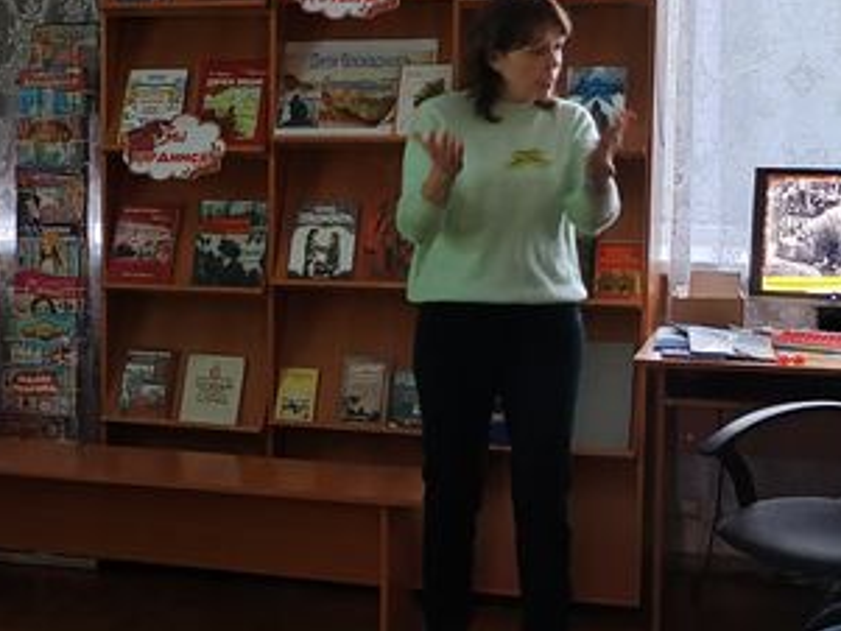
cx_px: -70
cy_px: 299
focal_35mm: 86
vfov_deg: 17.2
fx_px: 2090
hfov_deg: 21.6
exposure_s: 1/50
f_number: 1.9
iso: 1600
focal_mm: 6.12
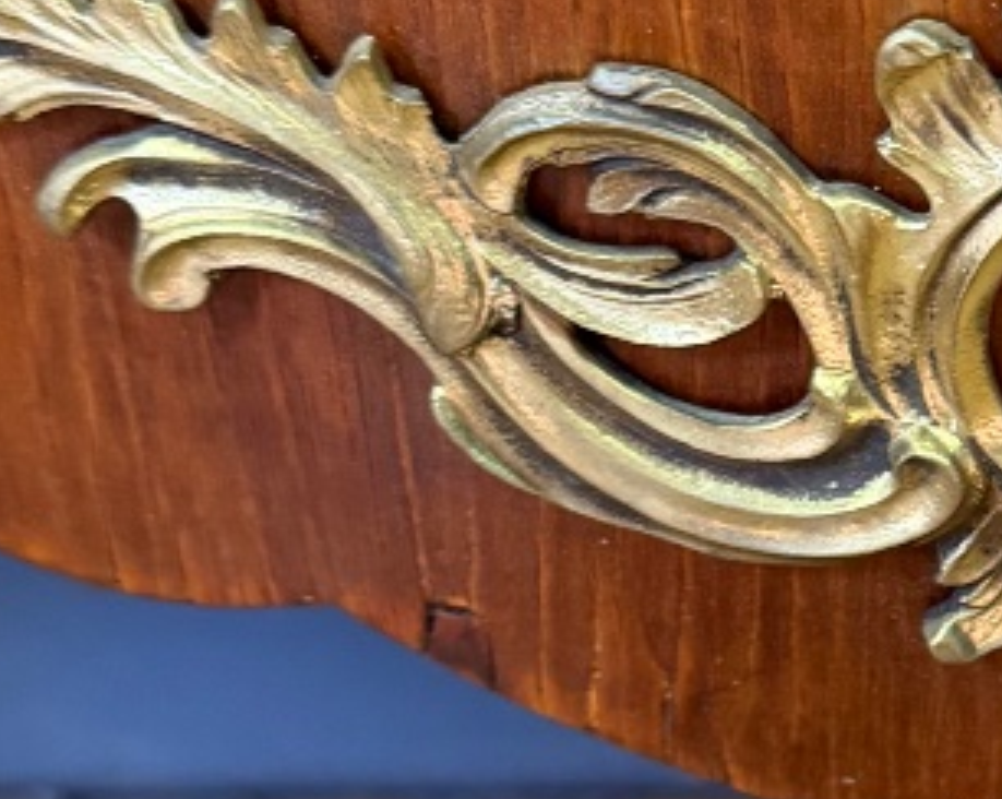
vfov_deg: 16.6
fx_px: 2725
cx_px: 1159
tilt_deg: -24.9
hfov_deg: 19.7
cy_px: 583
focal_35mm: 92
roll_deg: -1.1
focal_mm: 6.76
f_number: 1.78
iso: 640
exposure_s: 1/33
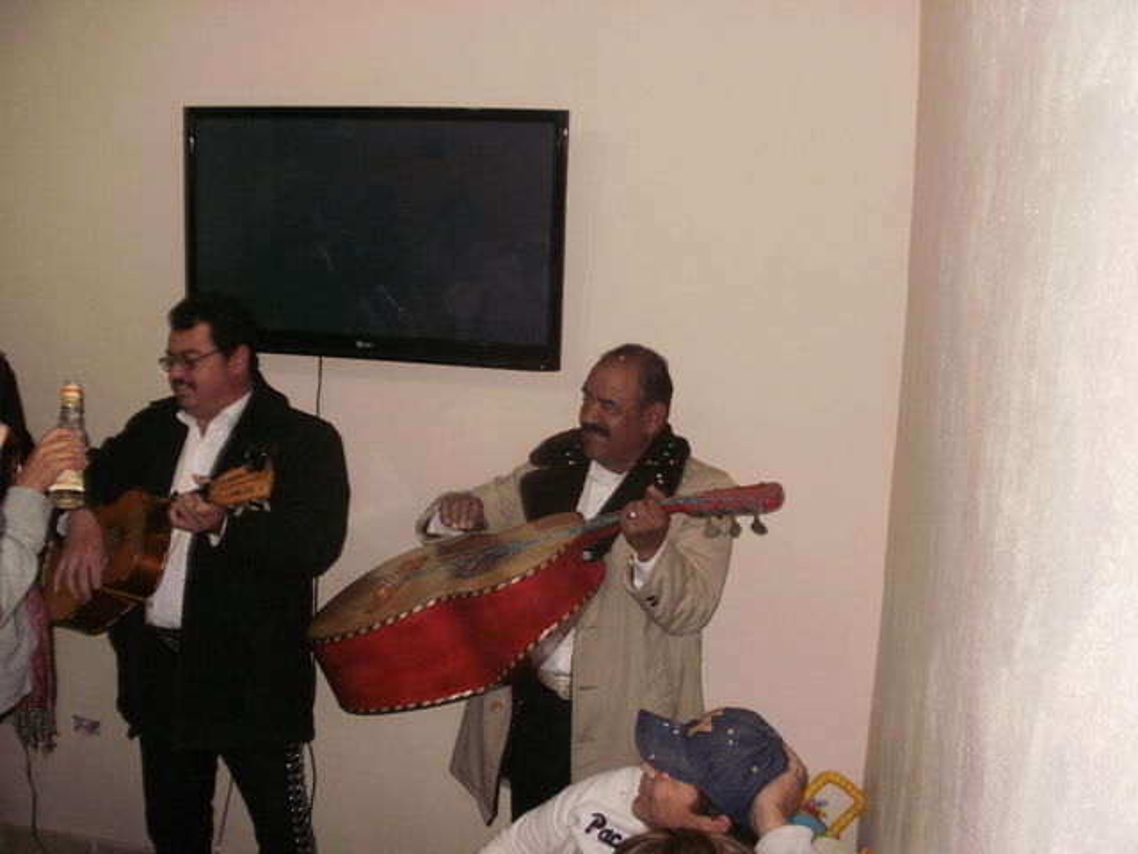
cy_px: 427
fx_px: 1183
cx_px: 569
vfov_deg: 39.7
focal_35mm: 36
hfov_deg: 51.4
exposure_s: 1/30
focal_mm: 6.3
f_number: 3.5
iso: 125
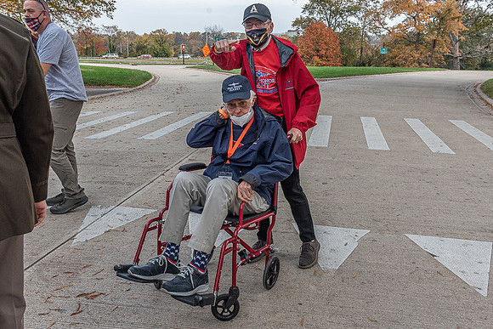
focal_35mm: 34
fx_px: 459
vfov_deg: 39.2
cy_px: 125
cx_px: 240
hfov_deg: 56.5
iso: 500
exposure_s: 1/320
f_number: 9
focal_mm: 24
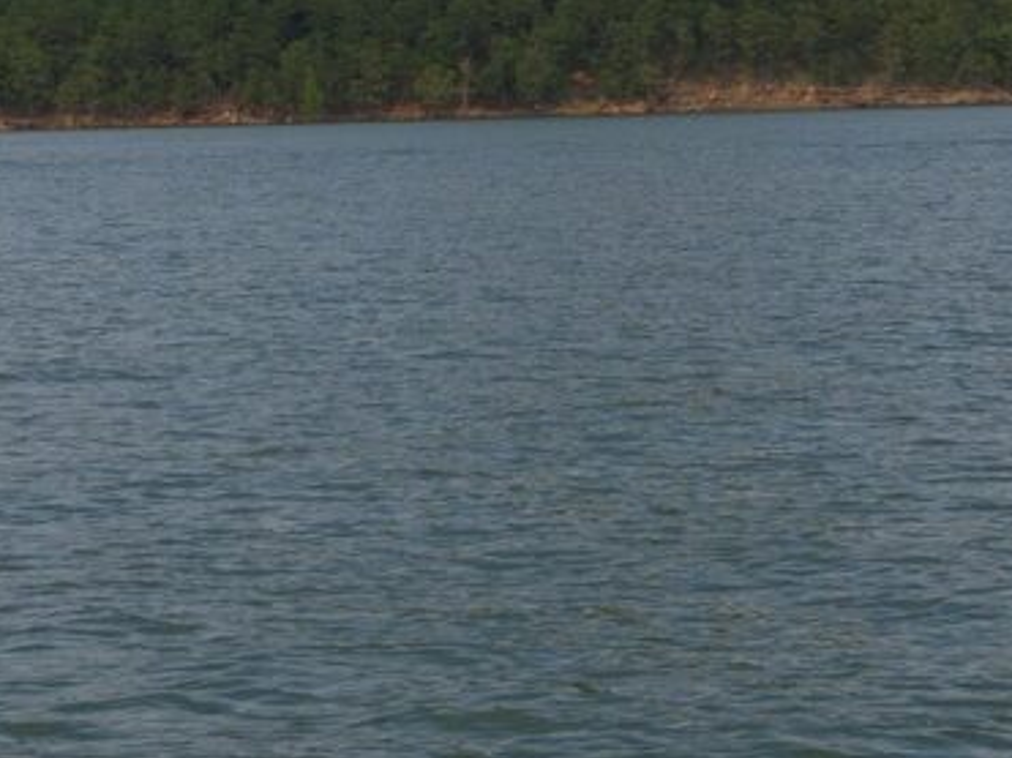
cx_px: 382
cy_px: -37
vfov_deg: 10.5
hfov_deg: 14.2
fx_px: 4072
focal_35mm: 139
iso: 200
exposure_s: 1/500
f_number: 9.5
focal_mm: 35
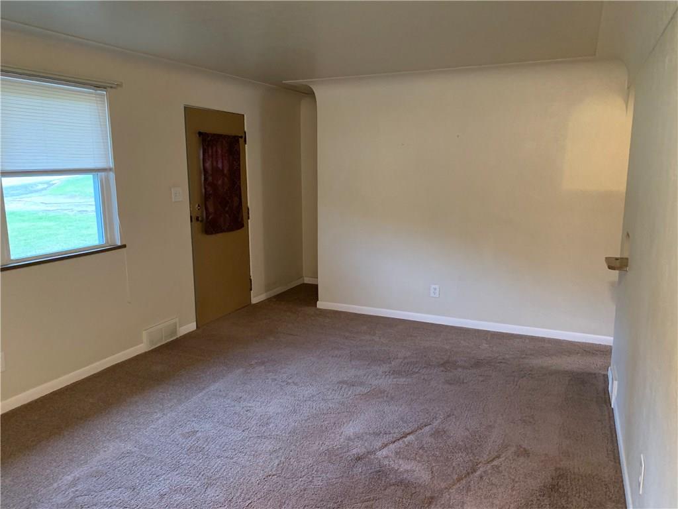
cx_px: 339
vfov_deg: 53.1
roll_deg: +0.5
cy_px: 254
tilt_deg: -9.6
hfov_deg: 67.3
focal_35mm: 26
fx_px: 509
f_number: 1.8
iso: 400
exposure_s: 1/40
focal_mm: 4.25
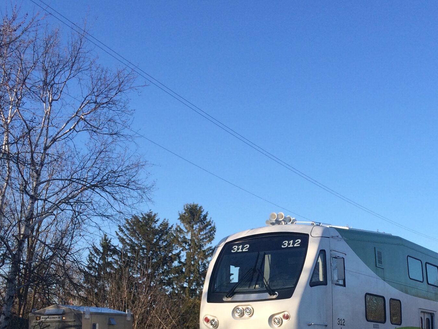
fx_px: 696
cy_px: 270
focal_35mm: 55
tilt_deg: +4.8
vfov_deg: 26.0
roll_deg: +0.3
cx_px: 266
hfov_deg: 34.8
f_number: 2.2
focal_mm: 4.15
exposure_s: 1/1053
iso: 32
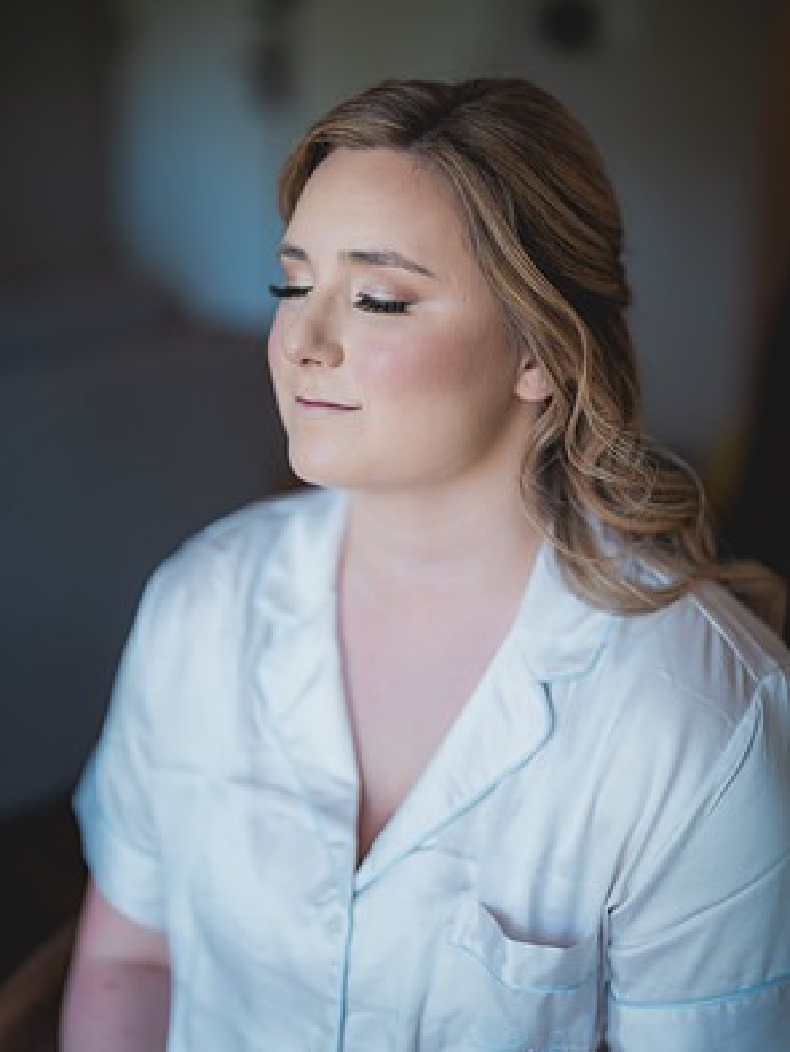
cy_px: 519
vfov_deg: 34.9
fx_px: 1673
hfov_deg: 26.6
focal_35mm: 55
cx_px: 391
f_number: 1.2
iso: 200
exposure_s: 1/320
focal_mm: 50
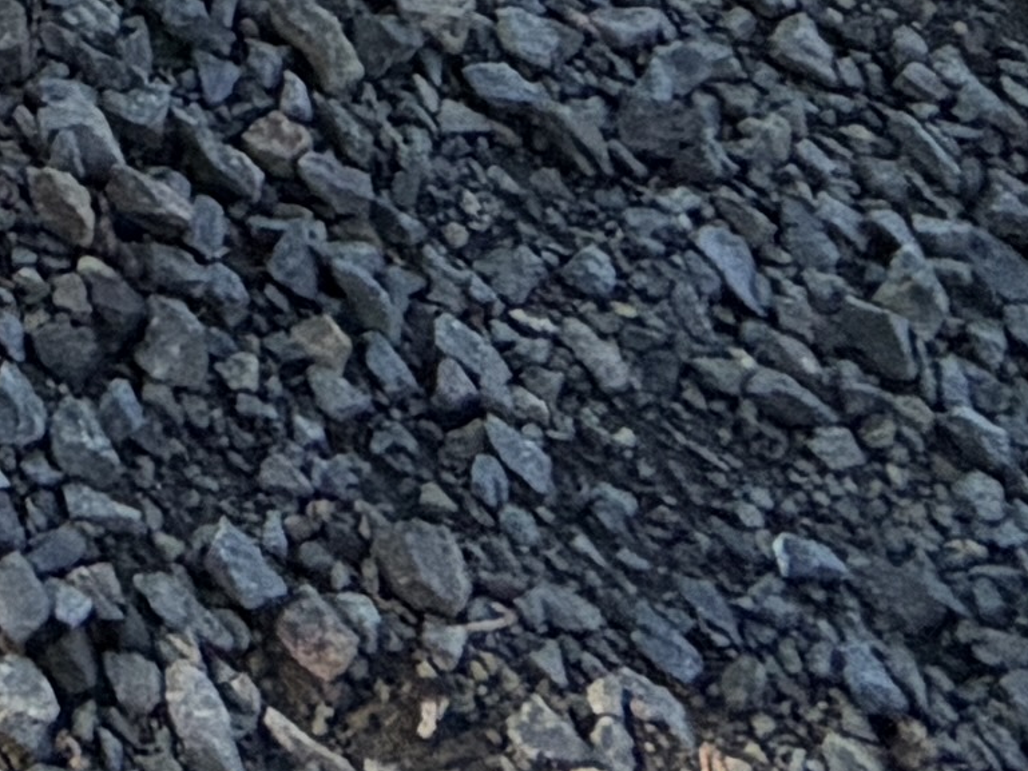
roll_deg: +1.2
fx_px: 3089
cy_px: -2035
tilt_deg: -14.7
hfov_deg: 14.1
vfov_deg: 8.9
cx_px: -1321
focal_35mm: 104
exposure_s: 1/451
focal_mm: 2.22
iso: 64
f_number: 2.2
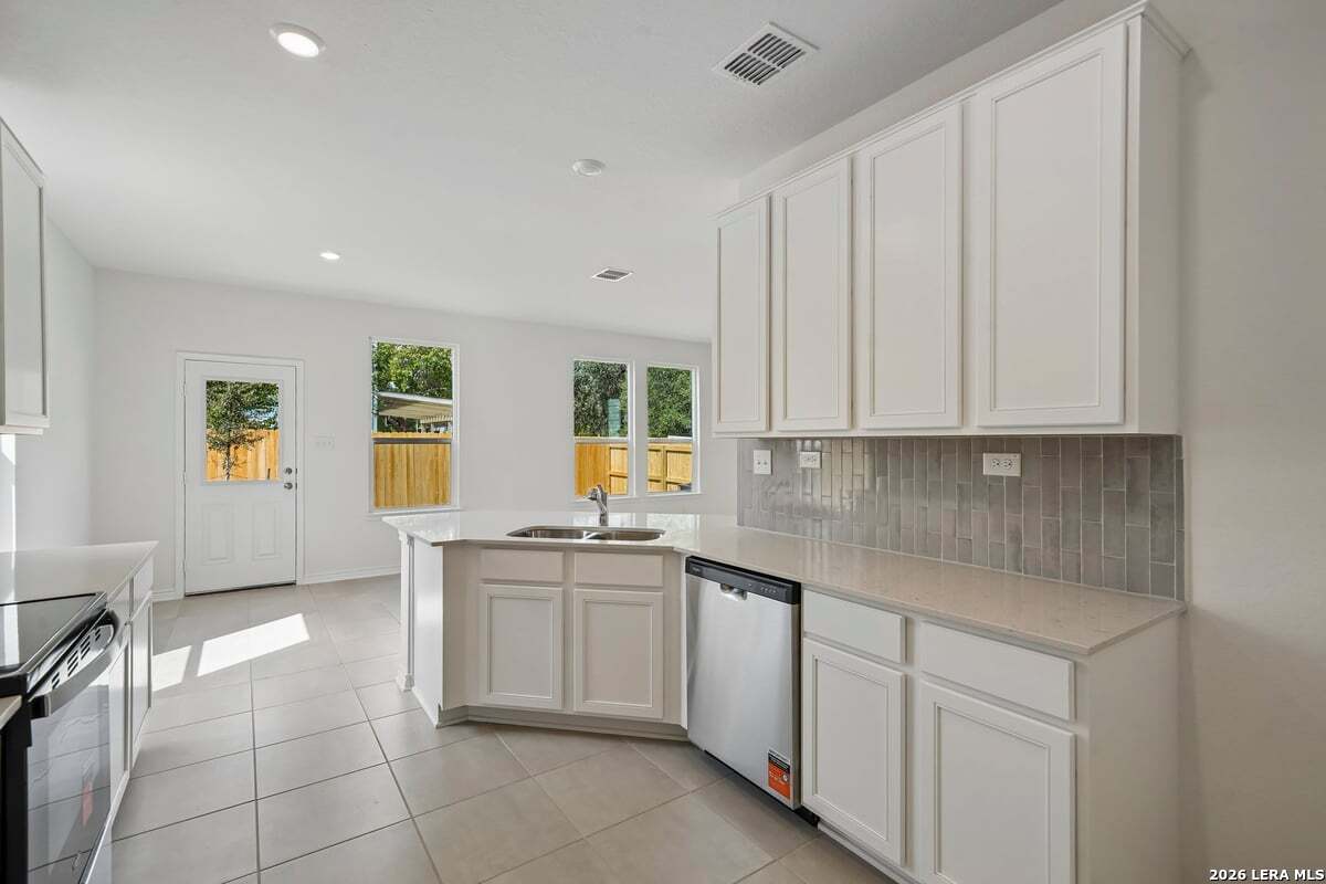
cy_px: 442
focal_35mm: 15
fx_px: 552
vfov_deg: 77.3
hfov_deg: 100.4
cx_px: 663
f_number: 8
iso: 500
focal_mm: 15
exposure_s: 1/125
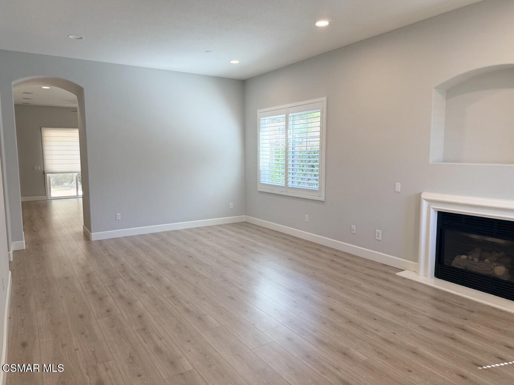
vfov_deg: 56.8
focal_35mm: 24
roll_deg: +0.4
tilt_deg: -6.7
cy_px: 192
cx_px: 257
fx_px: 356
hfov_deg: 71.6
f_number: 1.78
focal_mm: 6.76
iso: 160
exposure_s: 1/208
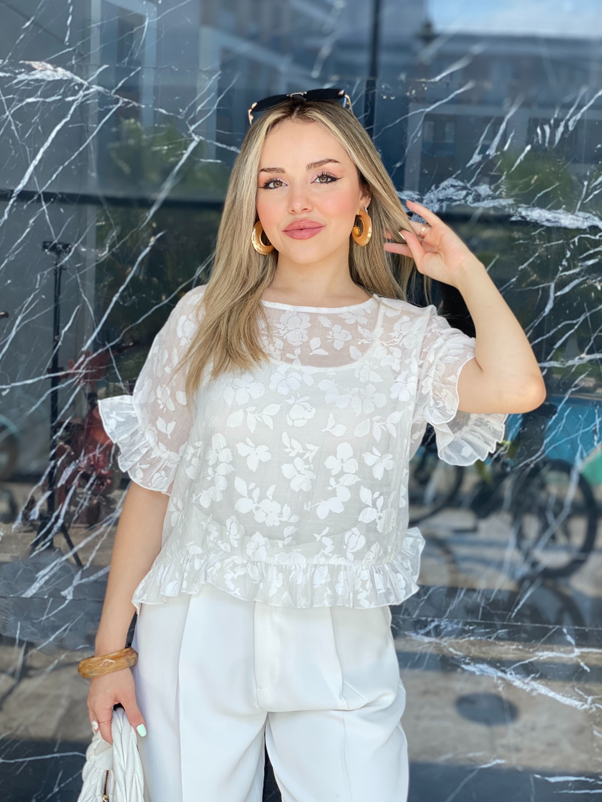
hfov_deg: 27.5
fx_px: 1229
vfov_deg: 36.2
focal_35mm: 53
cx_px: 297
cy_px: 408
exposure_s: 1/122
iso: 25
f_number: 2
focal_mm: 6
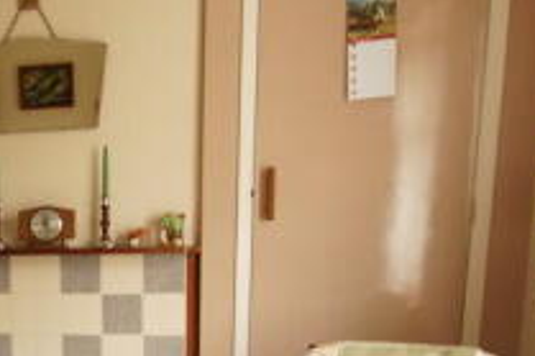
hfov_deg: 38.0
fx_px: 698
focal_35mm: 47
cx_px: 18
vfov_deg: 27.2
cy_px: 346
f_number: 4
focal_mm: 10
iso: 400
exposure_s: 1/15
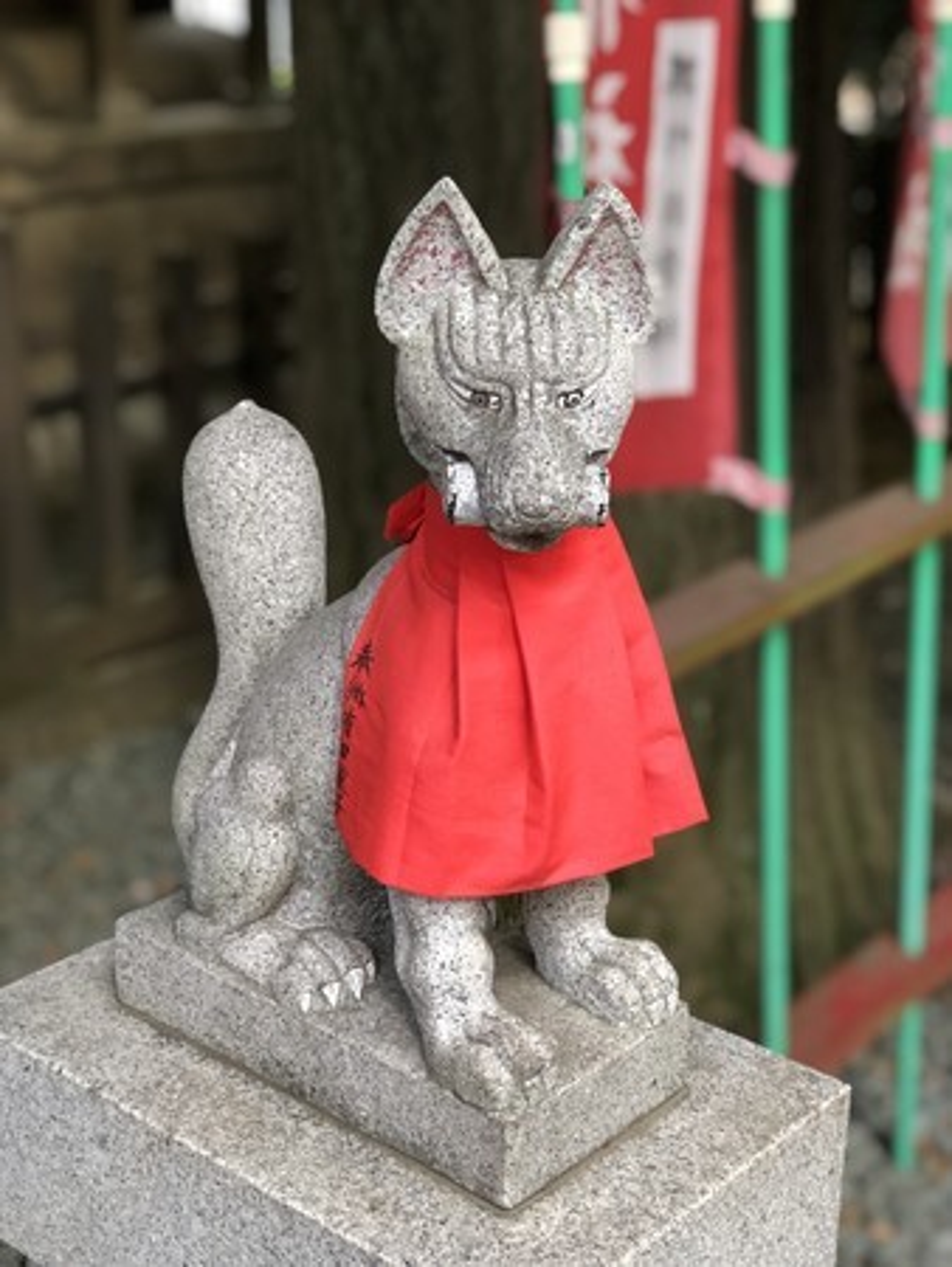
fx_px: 2088
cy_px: 634
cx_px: 476
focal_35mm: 57
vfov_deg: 33.8
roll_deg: +1.2
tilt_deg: -20.3
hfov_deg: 25.7
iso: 64
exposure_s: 1/30
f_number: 2.8
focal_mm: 6.6
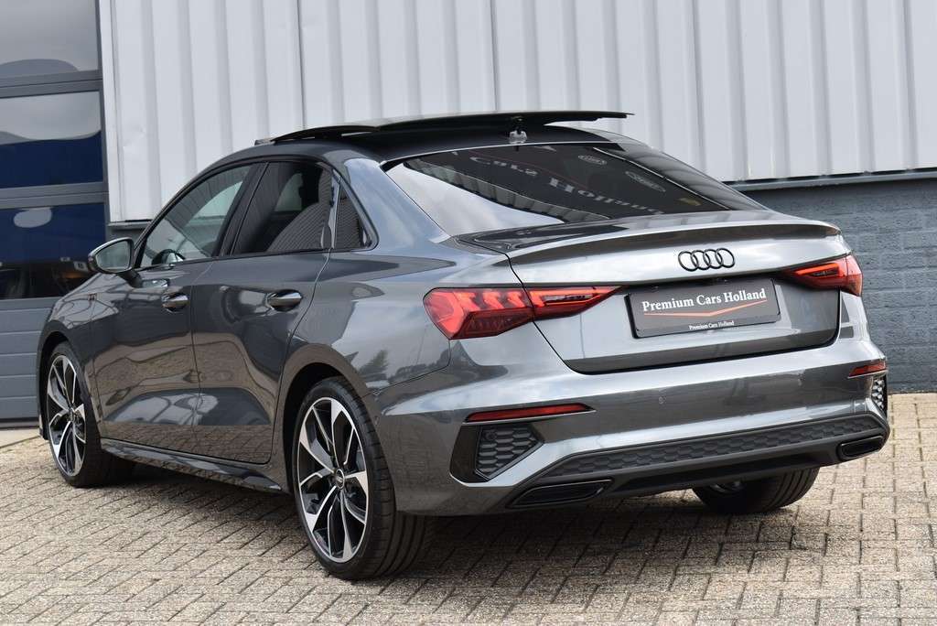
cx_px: 468
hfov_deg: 27.0
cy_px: 313
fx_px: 1953
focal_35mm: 75
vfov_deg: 18.2
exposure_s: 1/250
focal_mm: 50
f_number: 8
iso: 250
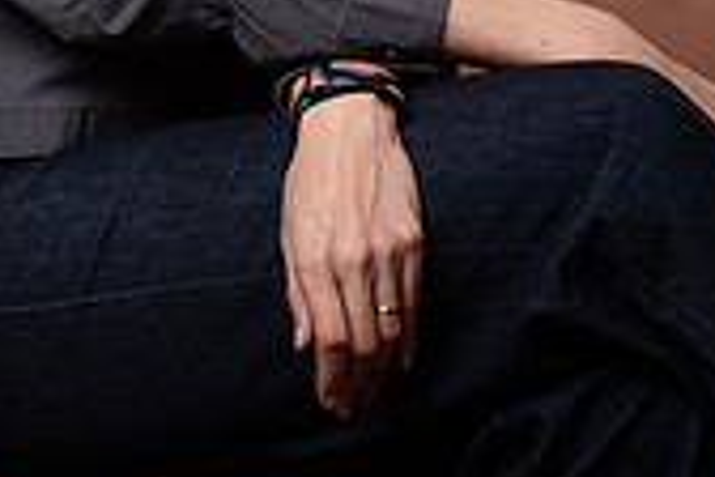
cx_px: -98
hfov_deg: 11.3
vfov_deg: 7.6
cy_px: -164
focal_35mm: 179
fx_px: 3555
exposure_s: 1/160
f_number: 4
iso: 320
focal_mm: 52
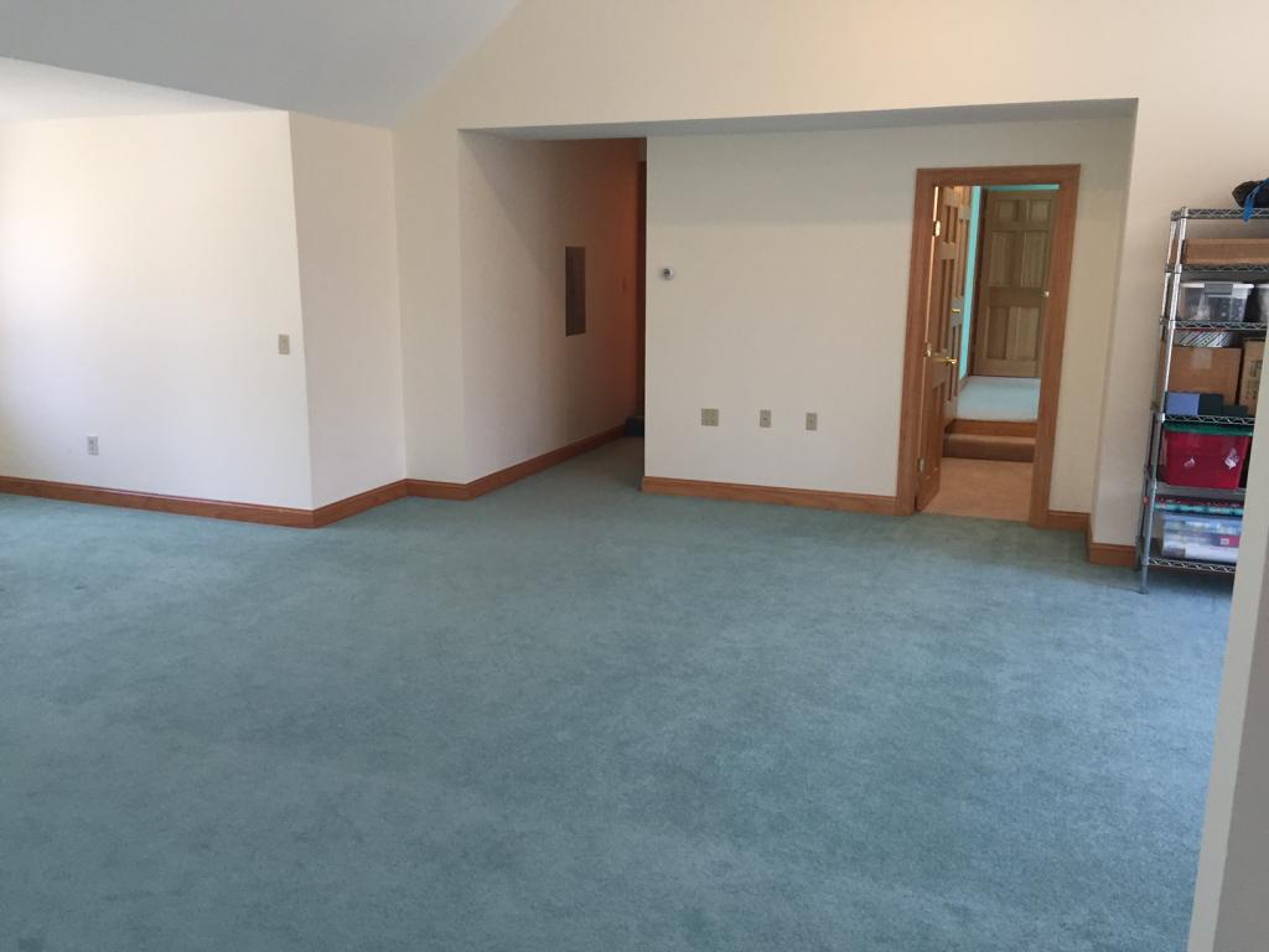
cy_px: 476
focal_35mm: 29
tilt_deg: -11.7
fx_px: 1063
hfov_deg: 61.7
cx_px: 634
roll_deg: -0.2
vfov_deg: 48.2
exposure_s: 1/30
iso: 50
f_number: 2.2
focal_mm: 4.15
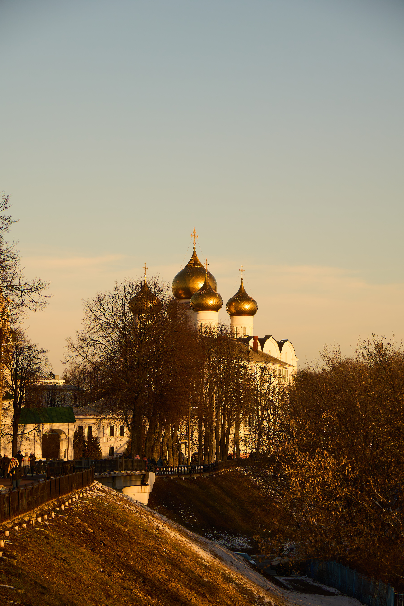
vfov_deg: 19.5
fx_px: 1767
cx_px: 202
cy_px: 303
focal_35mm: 105
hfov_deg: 13.0
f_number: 5.6
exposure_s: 1/500
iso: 100
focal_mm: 70
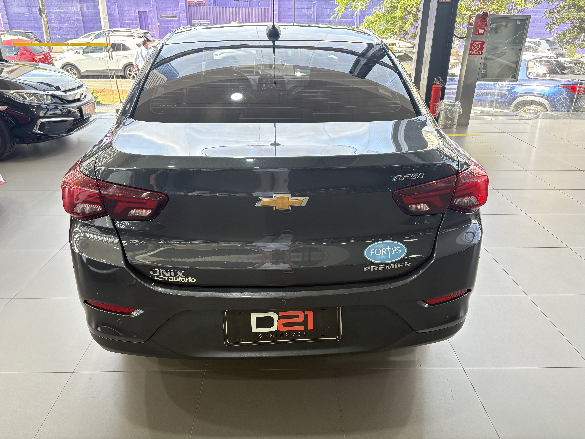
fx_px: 439
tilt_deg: -25.0
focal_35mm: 26
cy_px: 220
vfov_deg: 53.1
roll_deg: +0.3
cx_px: 292
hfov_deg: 67.3
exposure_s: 1/126
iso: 125
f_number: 1.6
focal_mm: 5.96
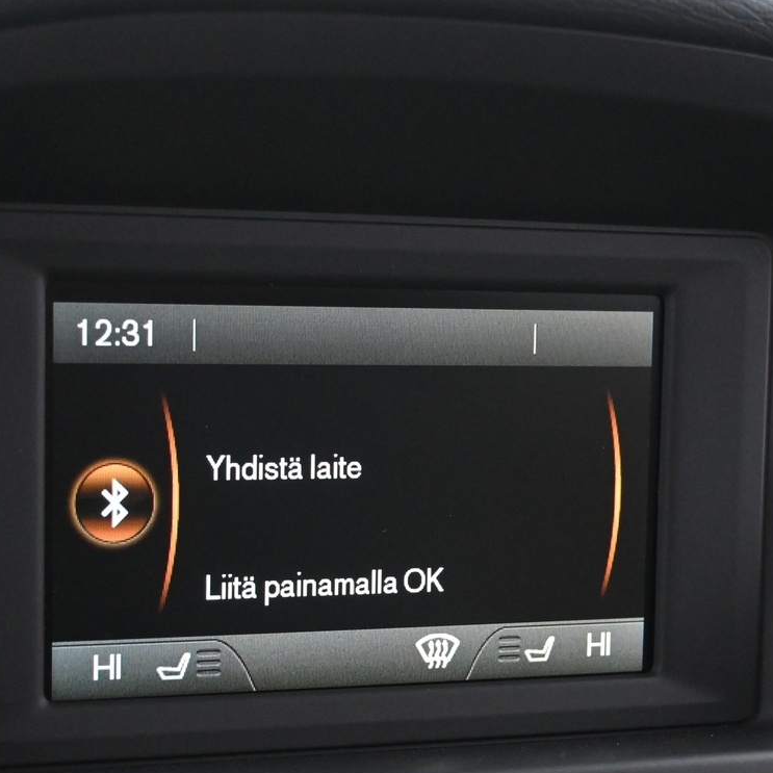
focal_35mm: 76
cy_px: 493
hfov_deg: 22.6
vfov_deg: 22.6
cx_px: 365
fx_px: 1932
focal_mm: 27.5
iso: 3600
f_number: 4.5
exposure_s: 1/40
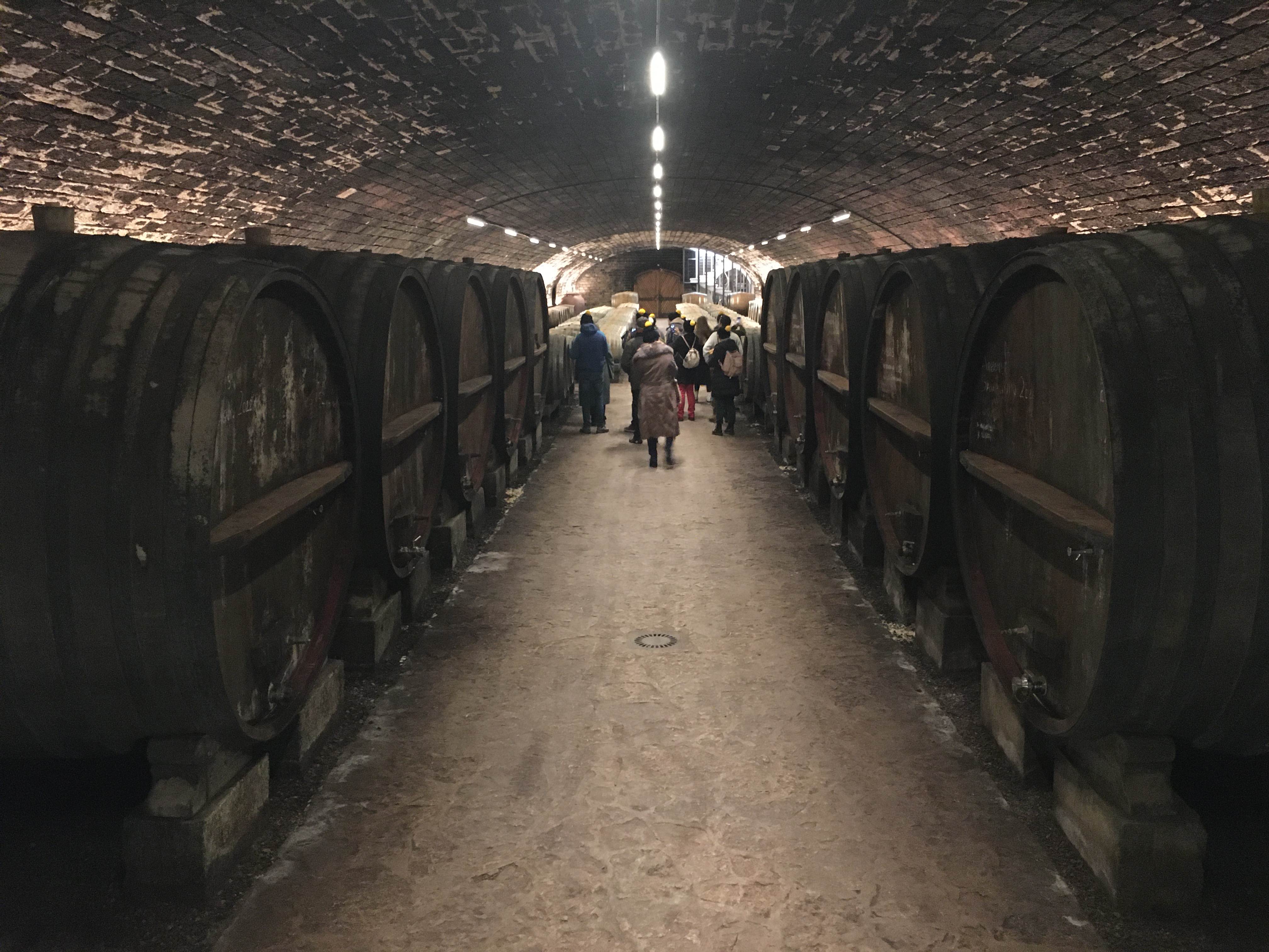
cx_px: 634
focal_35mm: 29
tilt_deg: -10.1
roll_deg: -0.5
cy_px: 476
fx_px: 1063
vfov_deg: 48.2
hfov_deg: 61.7
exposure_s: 1/17
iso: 500
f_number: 2.2
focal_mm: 4.15
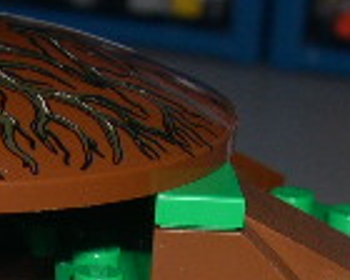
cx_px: -60
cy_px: 488
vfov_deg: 8.8
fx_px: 1751
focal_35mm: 169
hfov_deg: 11.2
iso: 100
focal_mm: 8
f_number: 7.6
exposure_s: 1/60
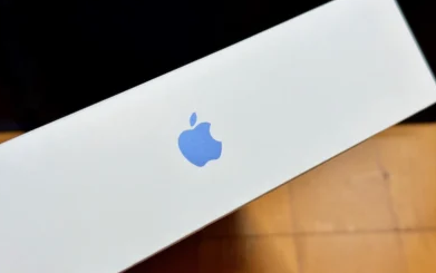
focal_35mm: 52
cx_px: 215
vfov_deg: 24.9
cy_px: 128
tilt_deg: -45.7
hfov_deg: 38.8
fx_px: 618
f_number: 1.78
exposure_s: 1/95
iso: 80
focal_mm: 6.86
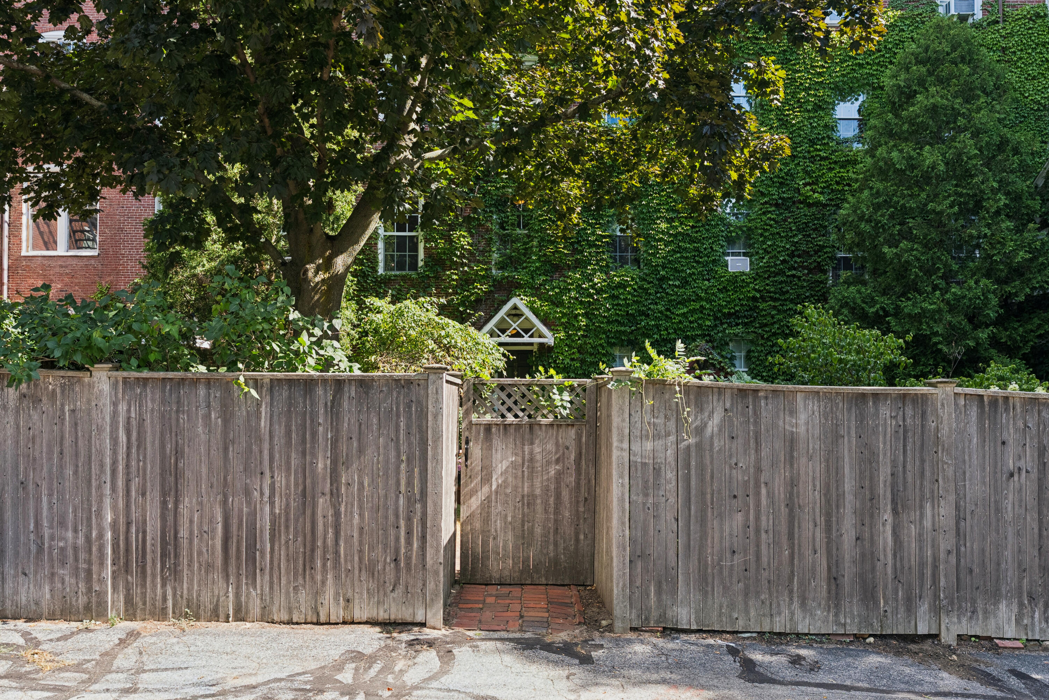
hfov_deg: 63.6
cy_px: 350
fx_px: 845
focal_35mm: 29
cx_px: 524
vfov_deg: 45.0
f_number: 7.1
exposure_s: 1/100
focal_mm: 29
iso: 320
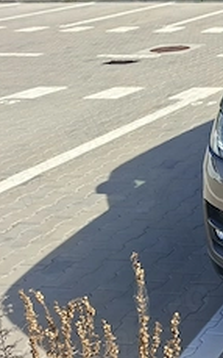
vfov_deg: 31.9
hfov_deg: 16.1
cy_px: 136
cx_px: 438
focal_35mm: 64
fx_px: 623
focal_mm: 5.54
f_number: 1.8
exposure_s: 1/1681
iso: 50
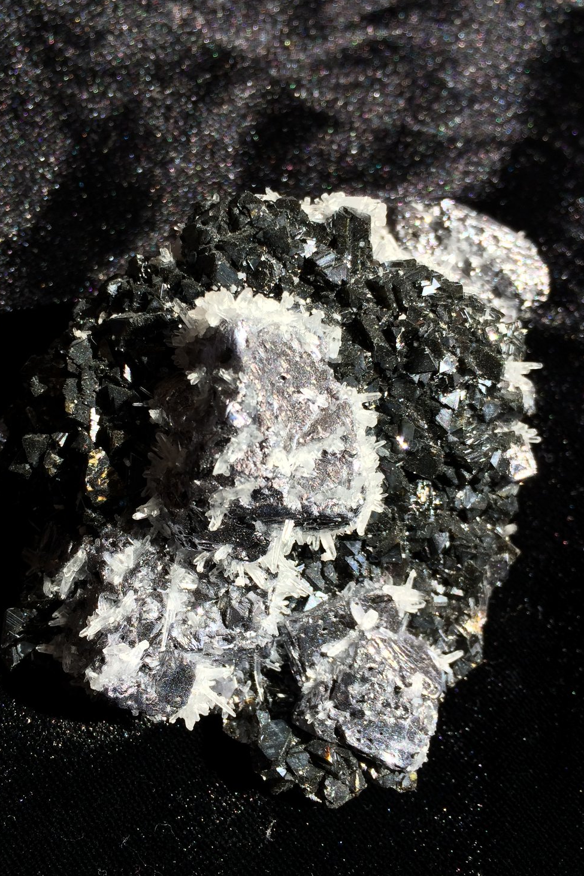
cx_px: 266
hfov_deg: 39.9
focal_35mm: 33
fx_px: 803
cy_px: 429
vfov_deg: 57.2
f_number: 2.2
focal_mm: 4.15
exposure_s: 1/281
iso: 32
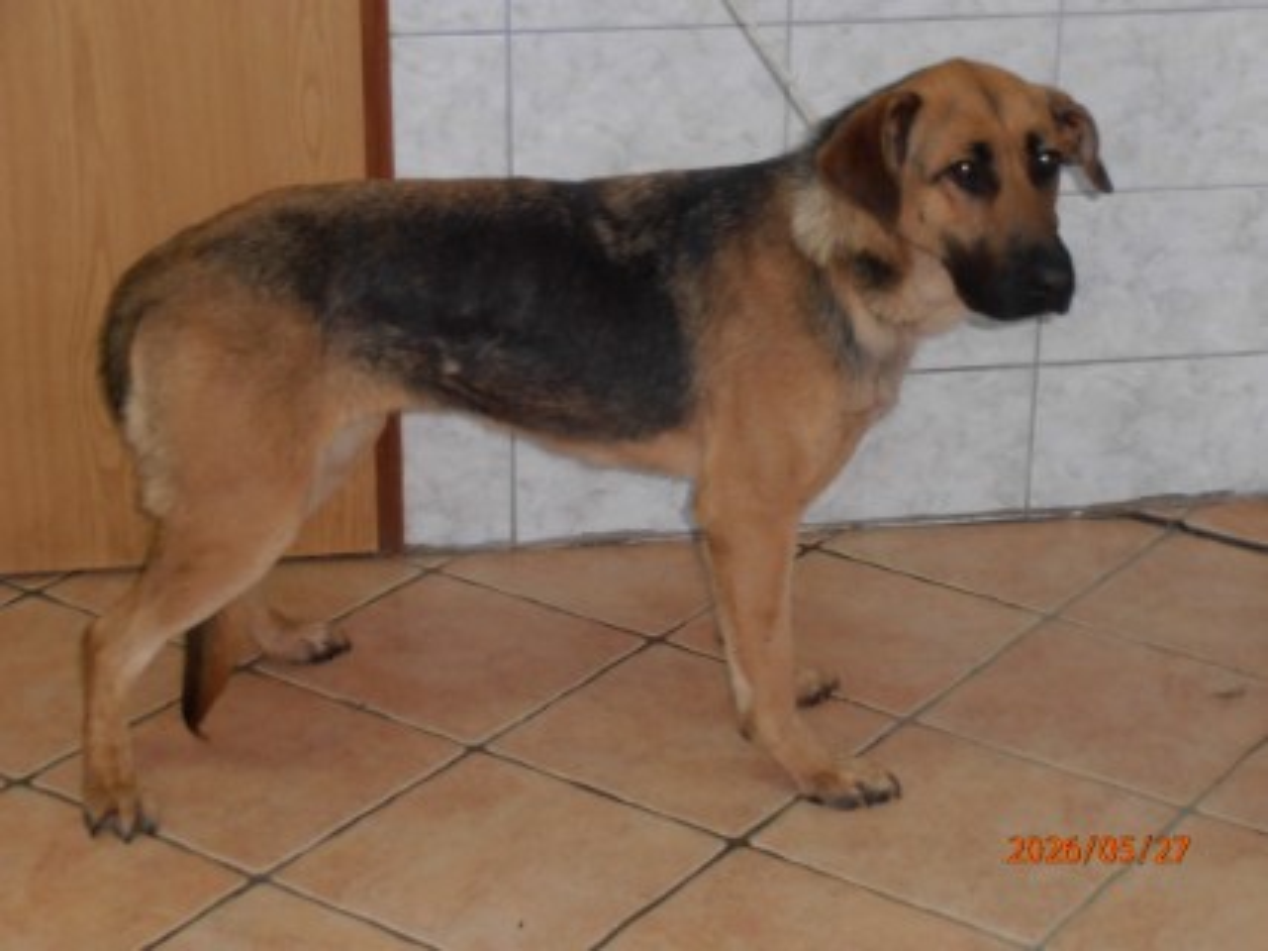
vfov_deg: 16.8
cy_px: 476
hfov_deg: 22.3
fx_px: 3223
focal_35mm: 88
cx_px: 634
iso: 320
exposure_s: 1/60
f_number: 5.1
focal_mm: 15.51
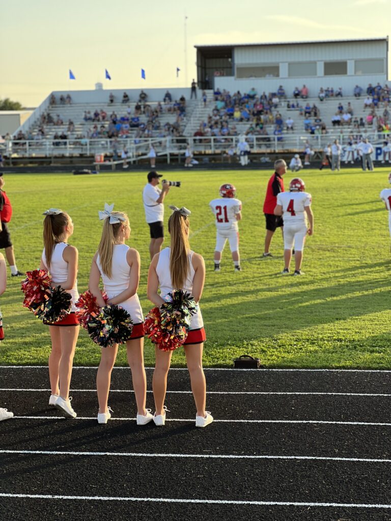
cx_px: 196
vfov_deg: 25.3
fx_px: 1160
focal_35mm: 77
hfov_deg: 19.1
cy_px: 260
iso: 40
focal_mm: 9
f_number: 2.8
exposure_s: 1/156
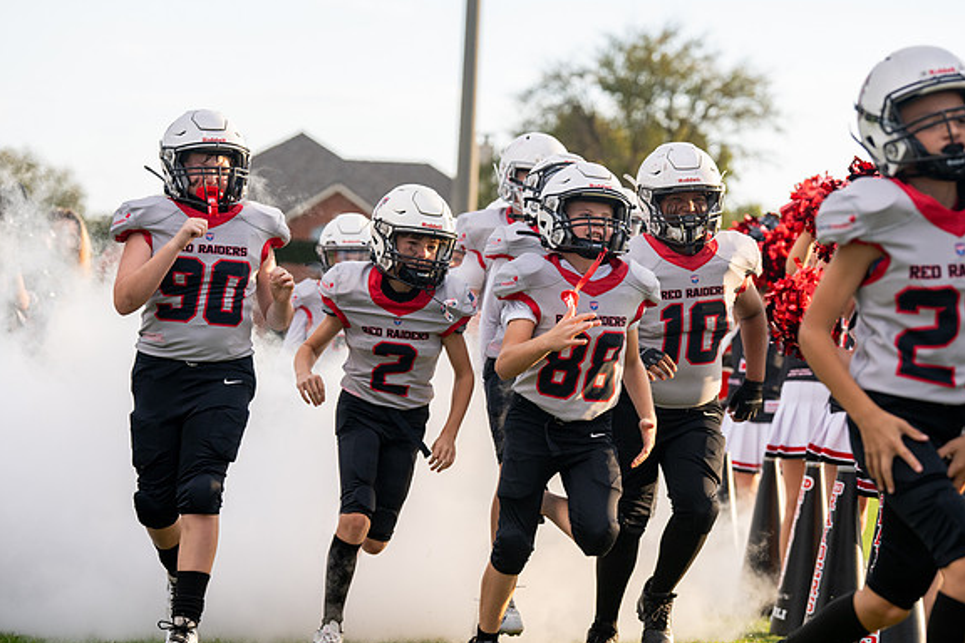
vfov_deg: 12.3
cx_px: 505
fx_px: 2975
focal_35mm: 111
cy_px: 310
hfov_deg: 18.4
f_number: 4
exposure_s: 1/1000
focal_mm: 101
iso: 400
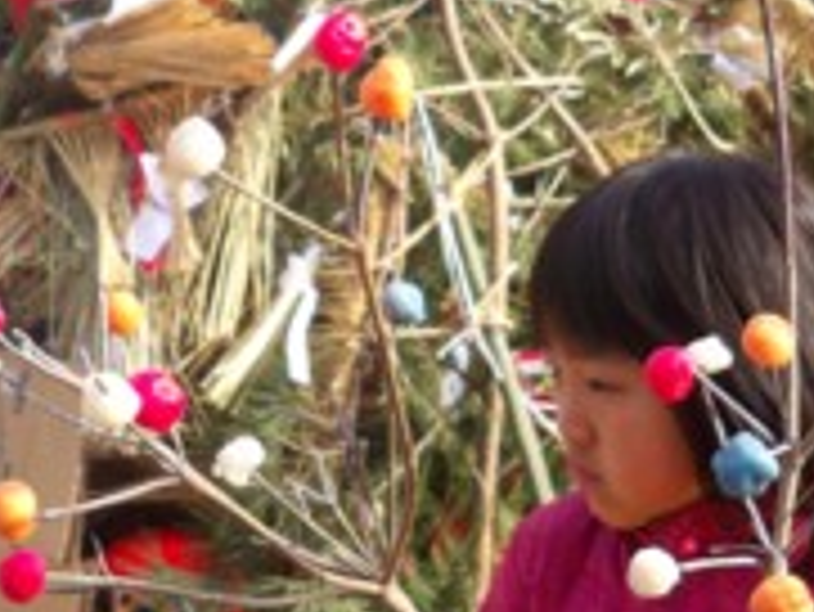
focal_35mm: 87
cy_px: 130
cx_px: 337
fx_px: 2047
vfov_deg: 16.9
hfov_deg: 22.5
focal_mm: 6.3
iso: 64
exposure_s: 1/250
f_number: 3.1
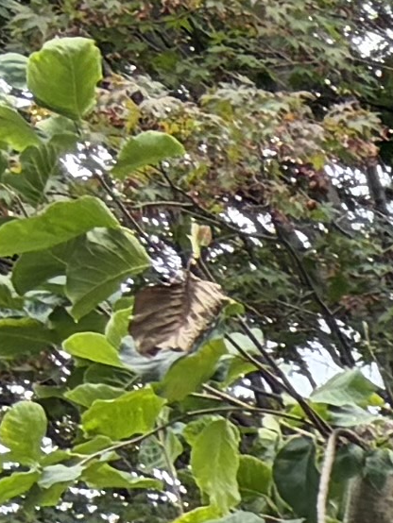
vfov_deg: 6.6
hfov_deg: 4.5
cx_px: 2206
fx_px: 4054
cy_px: 1628
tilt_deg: +6.2
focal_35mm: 268
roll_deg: +0.8
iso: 50
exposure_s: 1/492
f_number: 1.6
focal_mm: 5.96
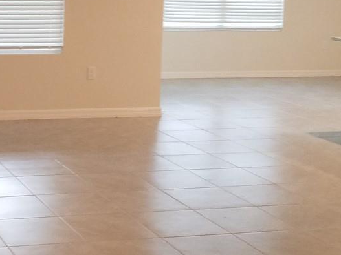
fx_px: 778
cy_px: -36
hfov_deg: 23.2
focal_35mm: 79
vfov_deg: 17.9
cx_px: -38
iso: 125
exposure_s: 1/24
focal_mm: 4.2
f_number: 1.7
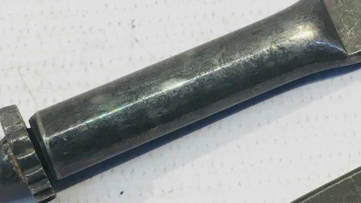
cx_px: 279
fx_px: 995
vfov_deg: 11.6
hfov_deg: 20.4
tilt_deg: -64.4
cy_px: 115
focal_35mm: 104
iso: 25
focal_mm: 4.15
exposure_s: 1/33
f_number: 2.2
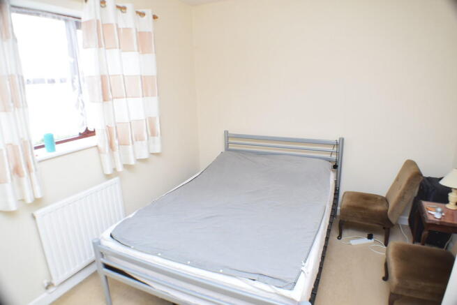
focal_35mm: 27
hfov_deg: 67.4
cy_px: 152
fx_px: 343
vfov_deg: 48.0
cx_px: 228
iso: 400
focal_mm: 18
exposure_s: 1/100
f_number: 5
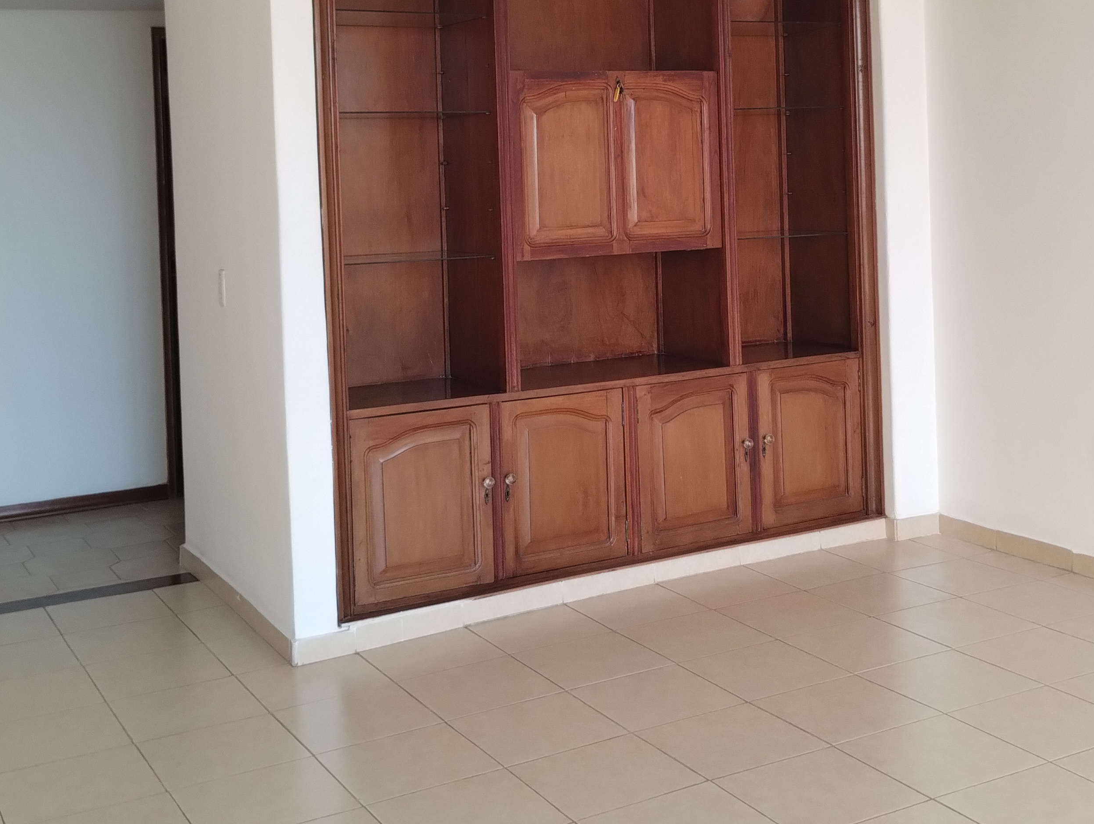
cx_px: 609
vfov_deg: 30.9
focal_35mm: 46
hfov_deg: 41.1
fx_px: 1456
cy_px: 182
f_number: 1.8
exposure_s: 1/60
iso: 409
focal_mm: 4.27
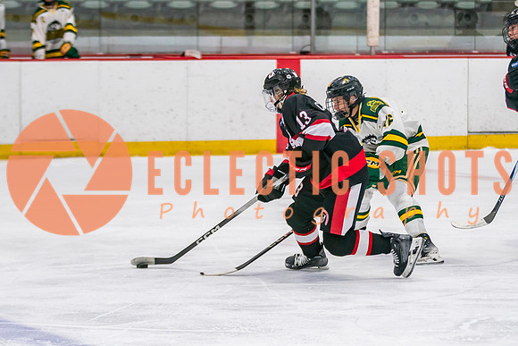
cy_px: 208
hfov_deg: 10.0
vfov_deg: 6.7
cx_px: 299
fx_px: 2973
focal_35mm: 207
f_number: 2.8
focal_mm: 110
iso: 800
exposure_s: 1/640
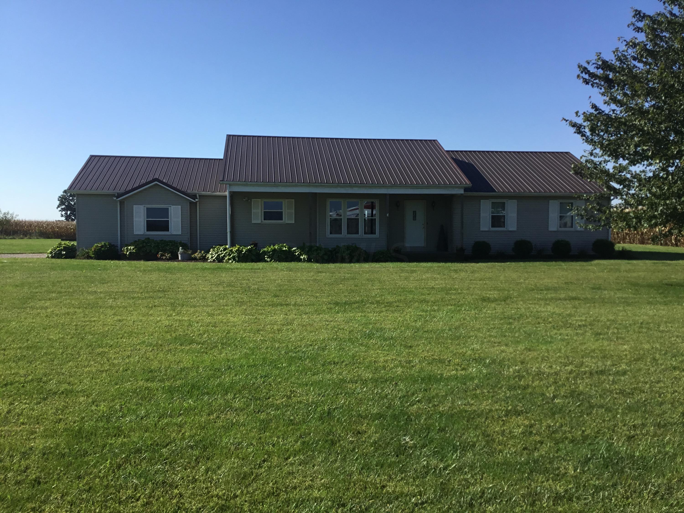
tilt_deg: -3.2
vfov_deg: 45.4
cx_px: 342
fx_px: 613
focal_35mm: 31
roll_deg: +0.7
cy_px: 256
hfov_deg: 58.4
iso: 25
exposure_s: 1/1481
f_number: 2.4
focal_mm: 3.3
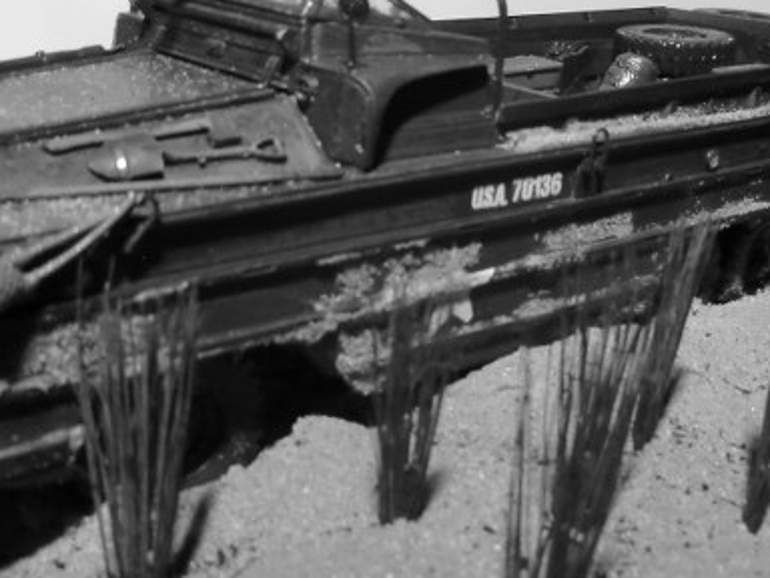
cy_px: 255
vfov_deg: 29.1
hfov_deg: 38.2
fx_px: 1112
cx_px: 383
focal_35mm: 50
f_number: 3.2
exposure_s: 1/60
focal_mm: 4.3
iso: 320
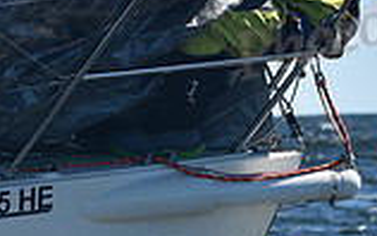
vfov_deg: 3.5
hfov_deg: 5.6
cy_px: 175
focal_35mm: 374
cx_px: 115
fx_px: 3845
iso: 200
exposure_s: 1/800
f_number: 5
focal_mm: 100
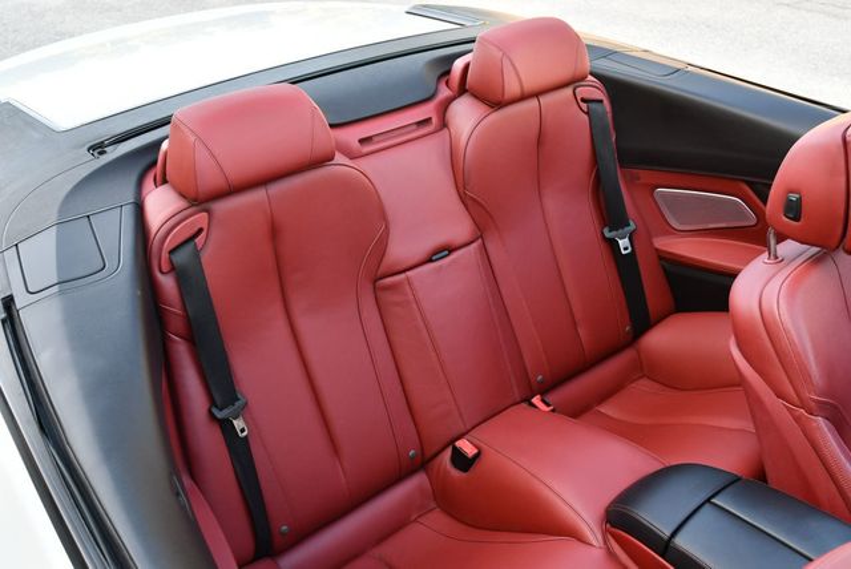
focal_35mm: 36
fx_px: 852
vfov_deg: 36.9
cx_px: 426
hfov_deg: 53.1
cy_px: 284
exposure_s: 1/250
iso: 400
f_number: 4
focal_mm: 18
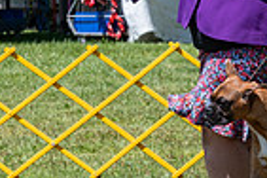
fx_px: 4005
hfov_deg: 3.8
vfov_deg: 2.5
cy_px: -10
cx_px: 187
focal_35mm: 540
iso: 250
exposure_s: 1/640
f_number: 9
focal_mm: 131
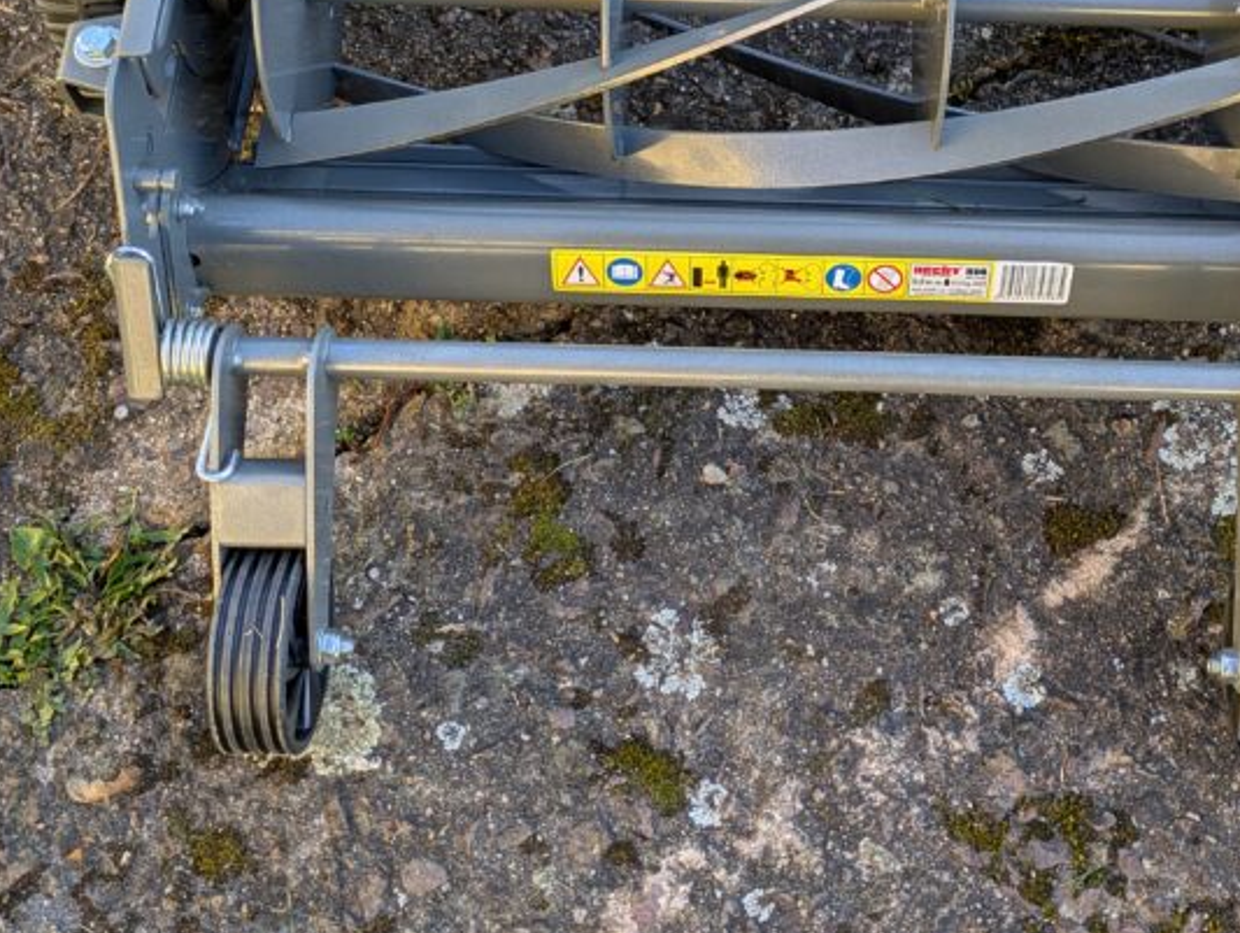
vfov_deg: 29.4
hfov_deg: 39.3
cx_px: 800
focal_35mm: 48
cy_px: 152
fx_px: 1721
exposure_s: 1/180
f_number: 1.89
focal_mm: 5.43
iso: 35
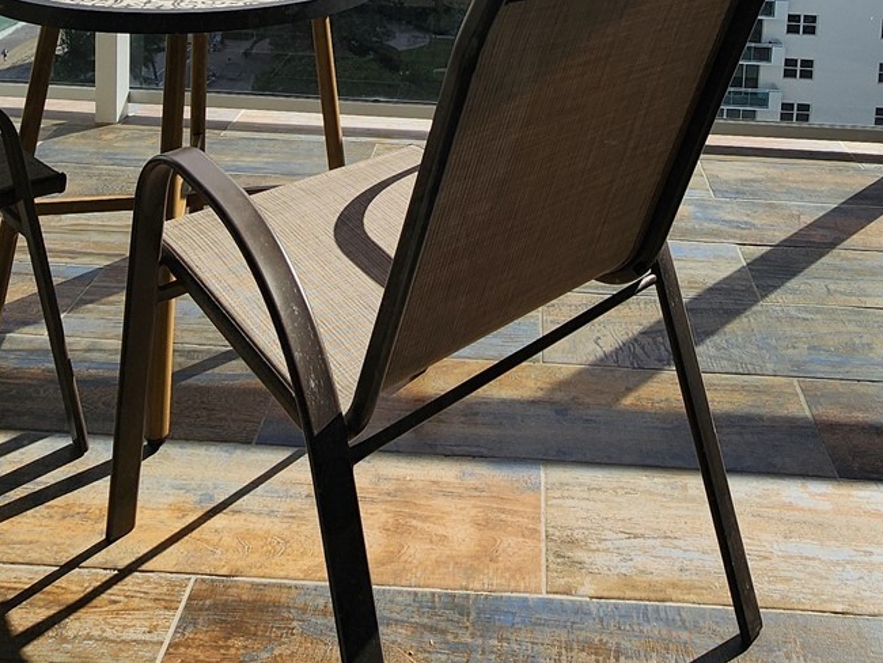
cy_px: -143
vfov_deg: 34.7
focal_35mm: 32
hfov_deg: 56.5
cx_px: 511
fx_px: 817
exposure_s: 1/1058
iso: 50
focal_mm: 2.2
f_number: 2.2
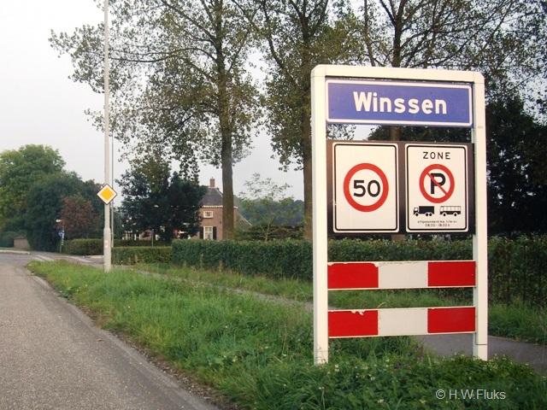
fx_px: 600
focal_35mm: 38
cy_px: 205
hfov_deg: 49.0
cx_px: 274
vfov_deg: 37.7
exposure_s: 1/60
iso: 100
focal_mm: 7.9
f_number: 2.8
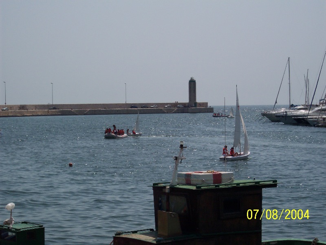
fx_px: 1074
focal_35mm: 114
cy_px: 122
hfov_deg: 17.3
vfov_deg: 13.0
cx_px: 163
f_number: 8
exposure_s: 1/700
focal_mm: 24
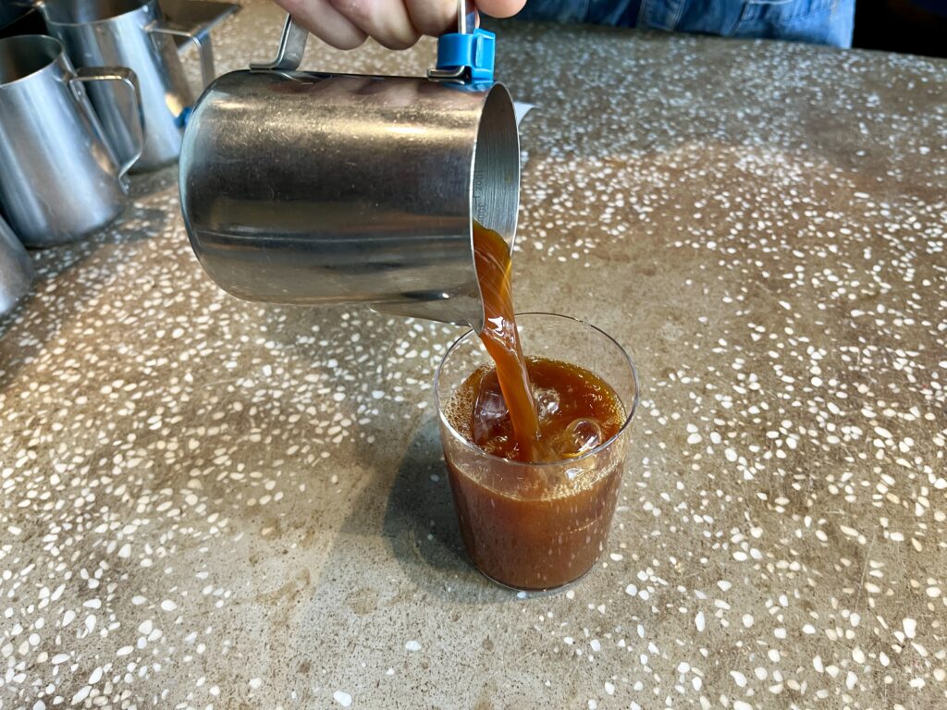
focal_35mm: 26
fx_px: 711
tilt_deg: -47.6
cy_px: 355
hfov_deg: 67.3
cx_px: 474
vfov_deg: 53.1
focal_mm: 5.1
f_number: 1.6
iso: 125
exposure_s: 1/81
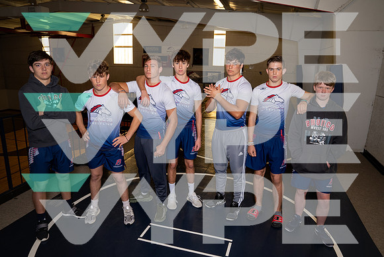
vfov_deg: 53.2
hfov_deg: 73.7
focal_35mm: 24
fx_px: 256
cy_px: 128
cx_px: 192
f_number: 7.1
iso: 800
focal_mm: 24
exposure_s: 1/125
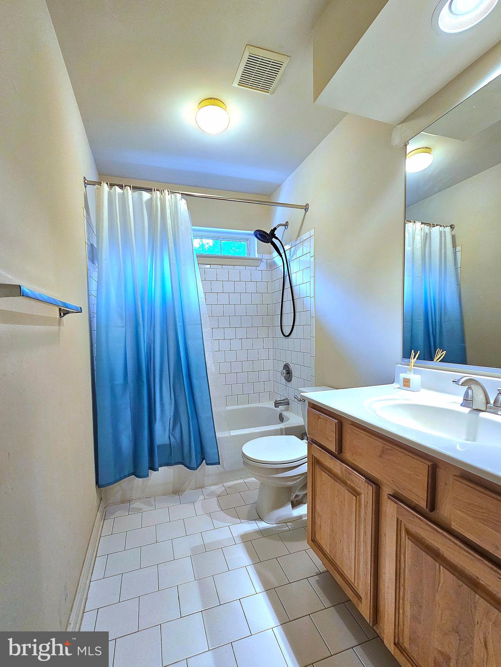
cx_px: 250
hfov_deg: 89.9
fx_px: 251
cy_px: 334
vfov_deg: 106.2
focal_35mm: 13
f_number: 2.2
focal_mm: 2.2
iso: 125
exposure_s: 1/60.2
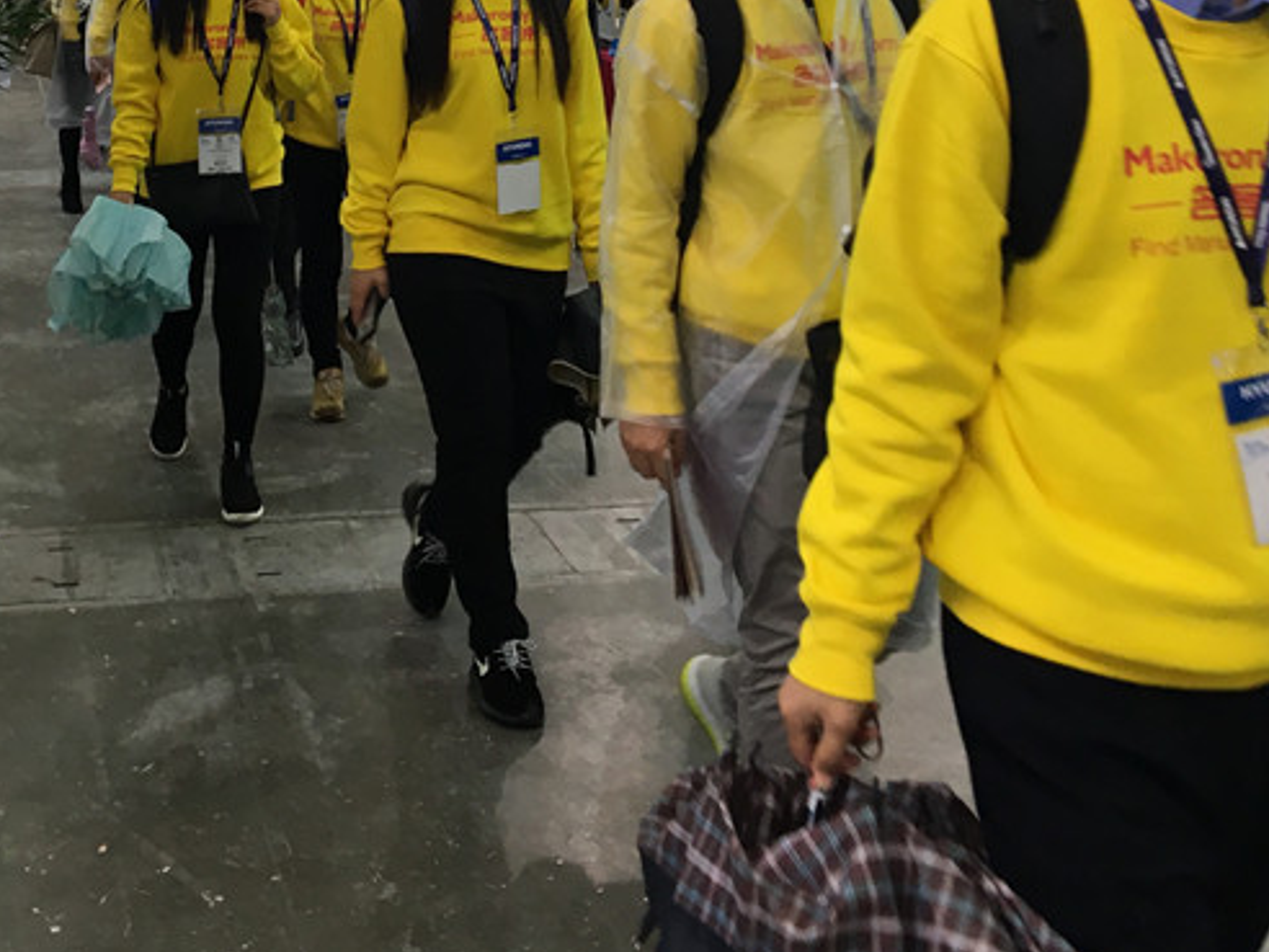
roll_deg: +0.1
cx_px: 310
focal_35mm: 59
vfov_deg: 23.7
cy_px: -5
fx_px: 2163
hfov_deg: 32.1
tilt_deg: -2.3
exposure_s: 1/33
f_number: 2.2
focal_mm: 4.15
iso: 25
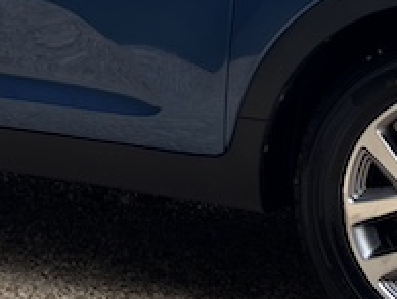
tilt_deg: -1.0
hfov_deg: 14.7
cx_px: 156
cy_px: -139
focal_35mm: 134
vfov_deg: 10.7
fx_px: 1539
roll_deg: +0.8
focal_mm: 5.7
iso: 50
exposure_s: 1/639
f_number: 1.5
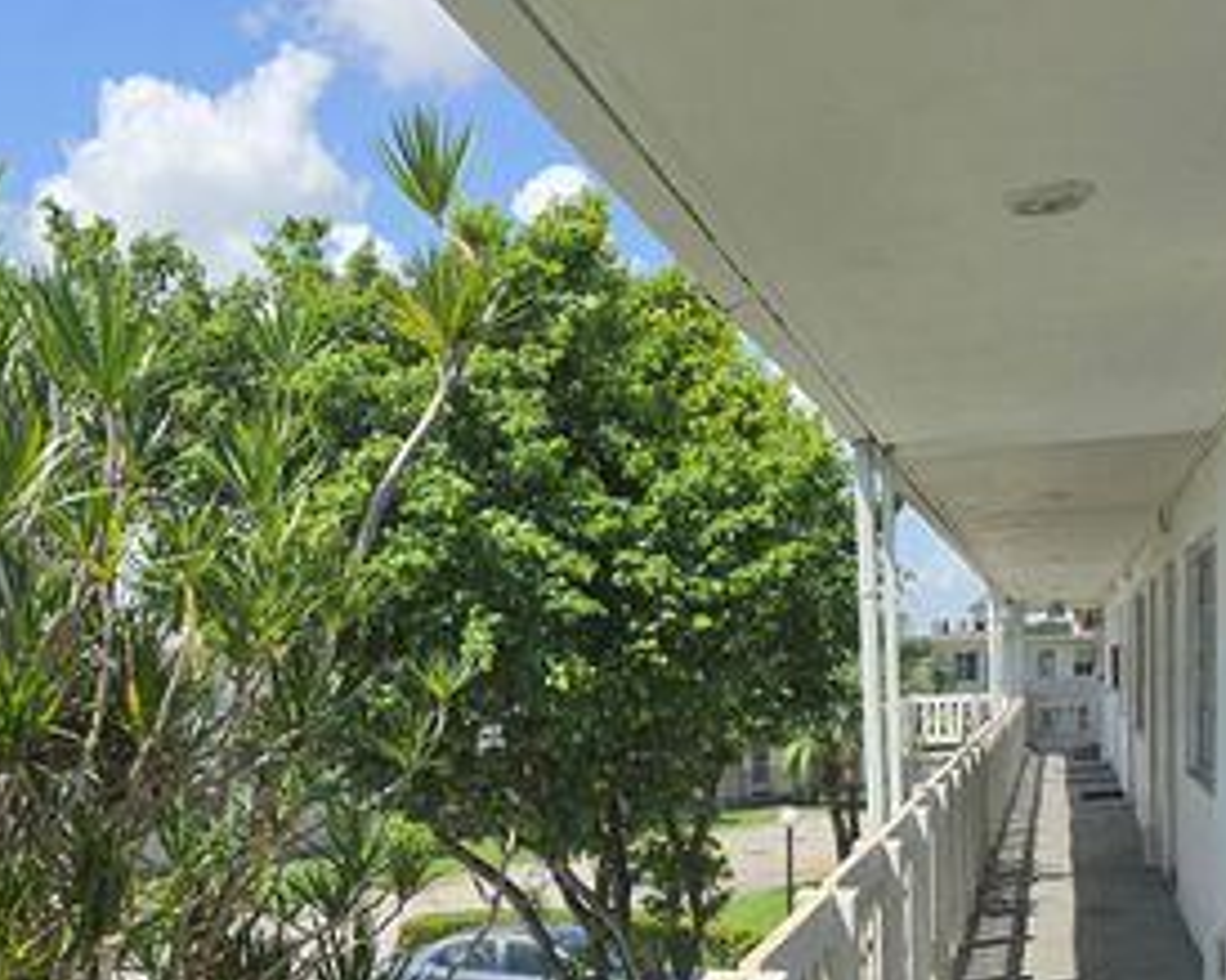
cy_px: 763
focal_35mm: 41
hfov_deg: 44.7
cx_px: 546
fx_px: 1487
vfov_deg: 35.5
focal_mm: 6.5
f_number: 1.4
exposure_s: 1/5775
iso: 64
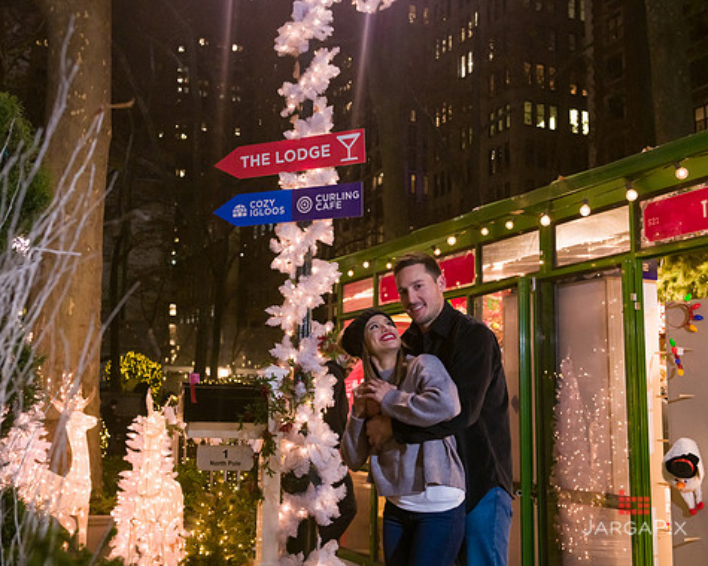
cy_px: 267
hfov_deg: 42.8
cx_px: 310
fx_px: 901
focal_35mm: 43
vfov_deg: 34.9
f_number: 4
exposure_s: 1/125
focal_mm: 36
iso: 2000
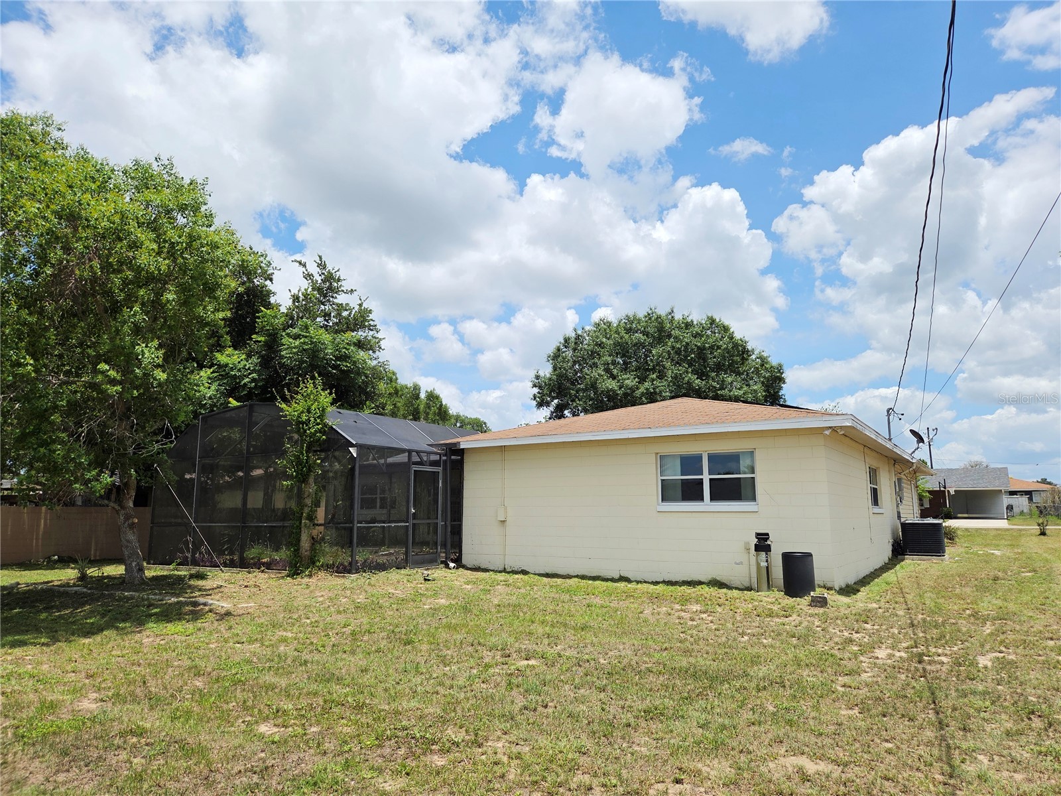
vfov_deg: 58.9
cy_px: 398
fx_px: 705
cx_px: 530
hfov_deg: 73.9
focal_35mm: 23
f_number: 1.8
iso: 80
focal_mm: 5.4
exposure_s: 1/6217
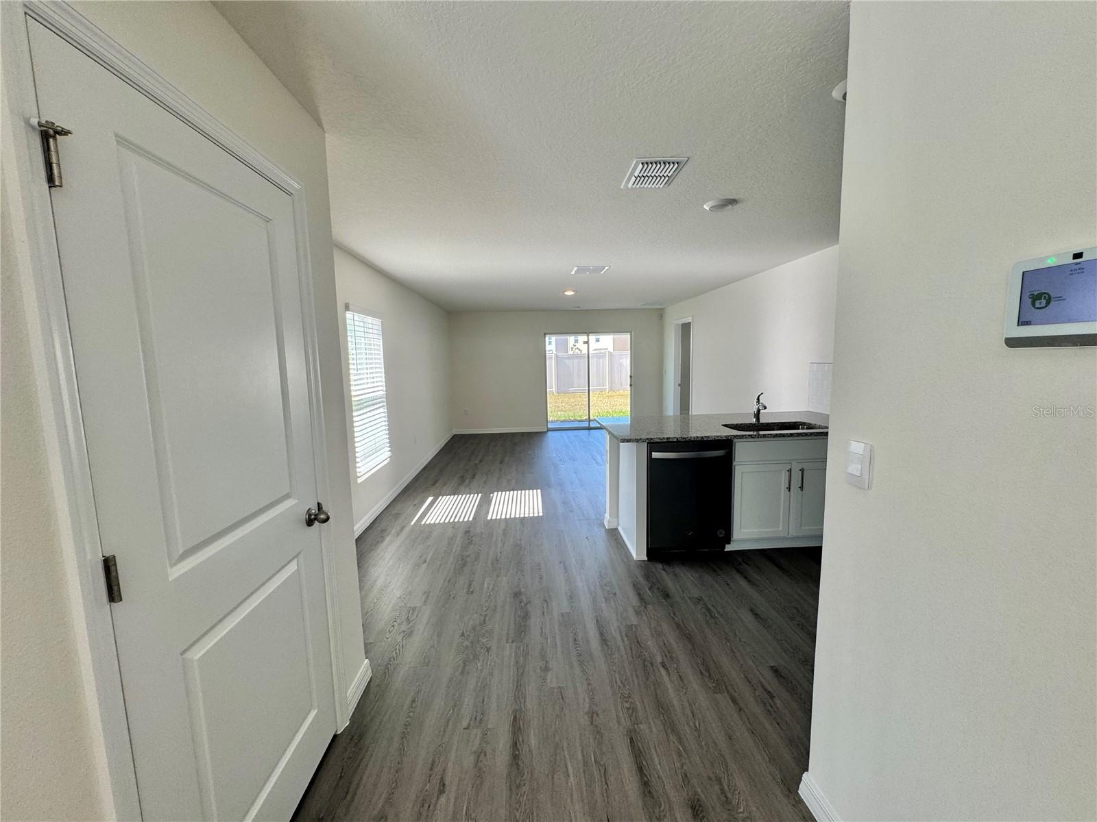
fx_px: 444
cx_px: 548
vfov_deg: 85.7
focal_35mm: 14
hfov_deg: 102.1
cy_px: 411
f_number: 2.2
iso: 64
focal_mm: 2.22
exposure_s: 1/120
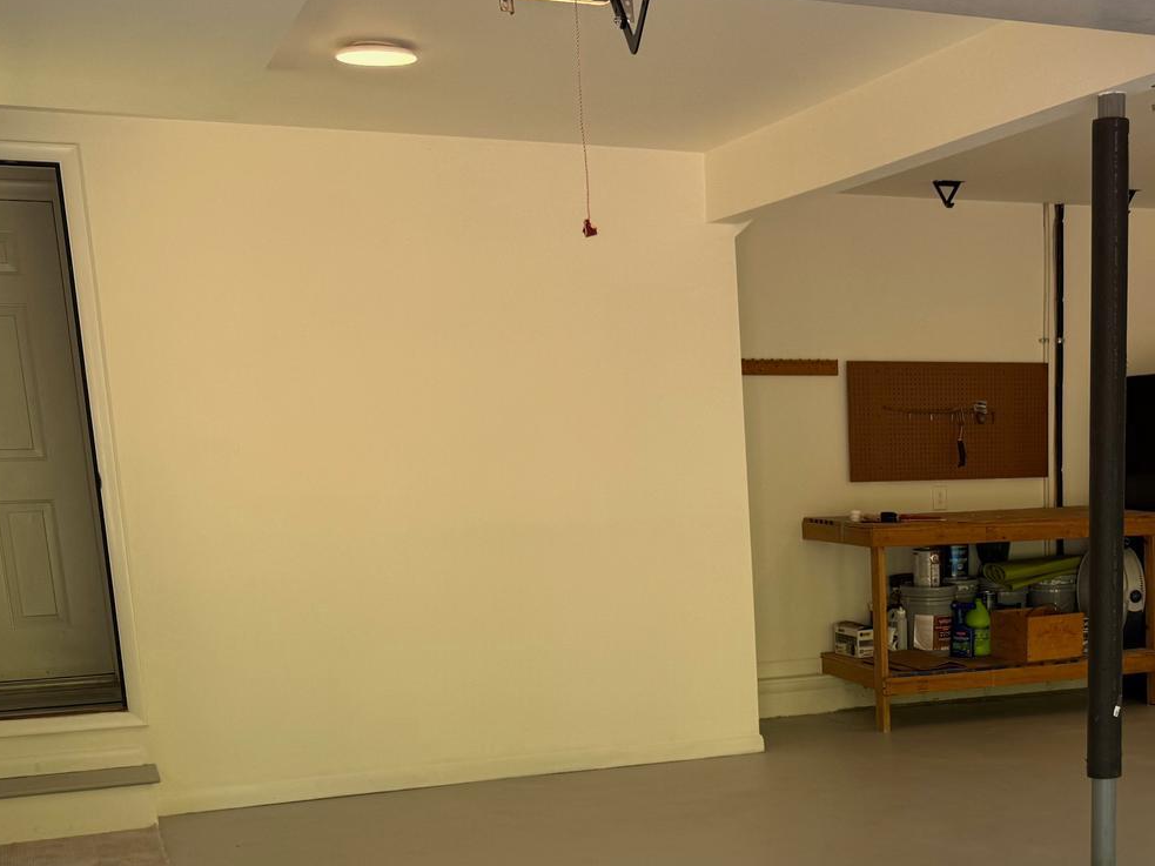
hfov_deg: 36.7
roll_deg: +1.2
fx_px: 1668
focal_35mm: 50
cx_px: 948
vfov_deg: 27.6
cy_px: 838
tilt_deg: -12.2
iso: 64
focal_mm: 6.76
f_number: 1.78
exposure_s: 1/137
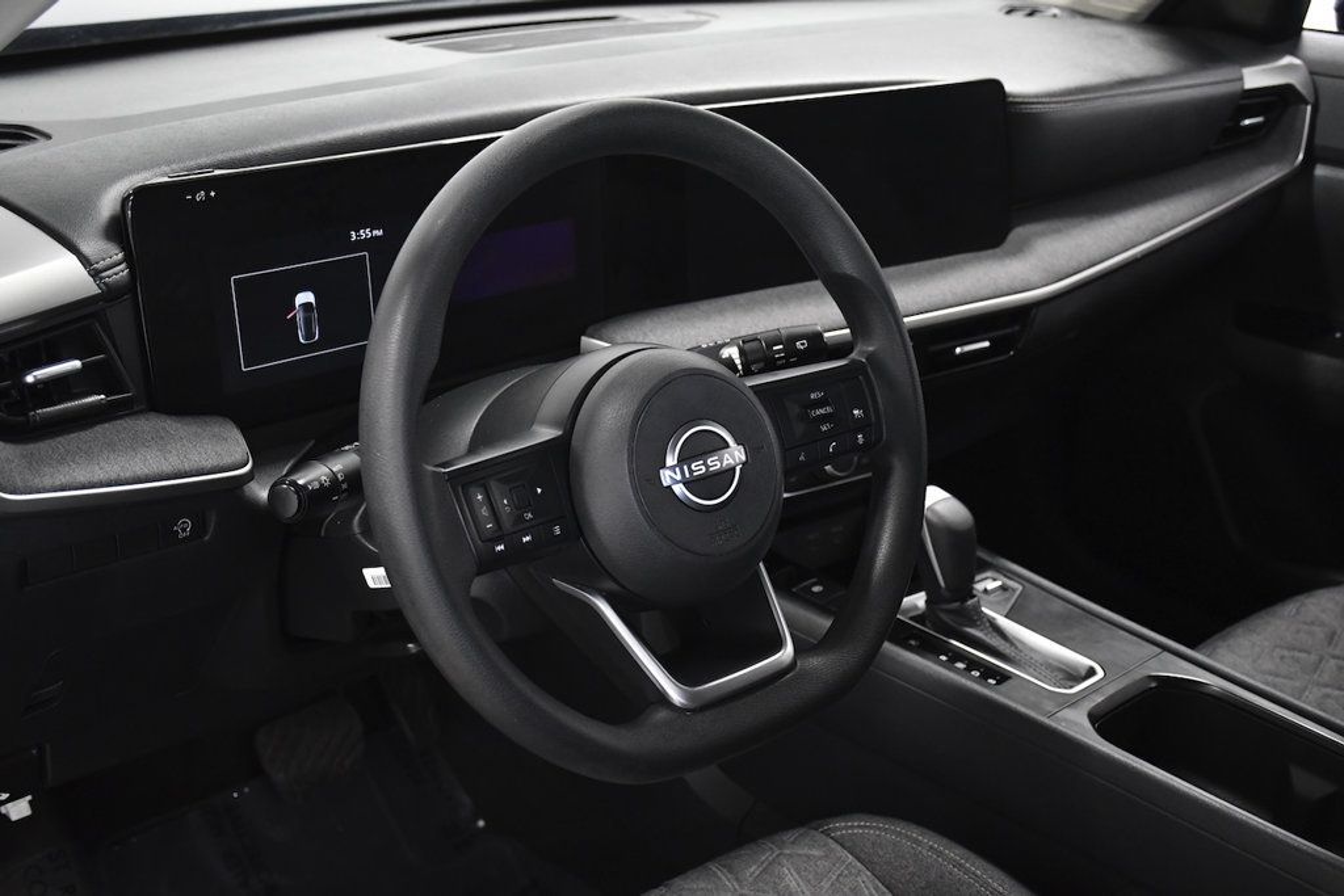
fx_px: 1680
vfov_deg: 29.9
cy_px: 448
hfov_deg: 43.6
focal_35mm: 45
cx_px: 672
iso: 2500
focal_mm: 30
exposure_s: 1/250
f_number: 4
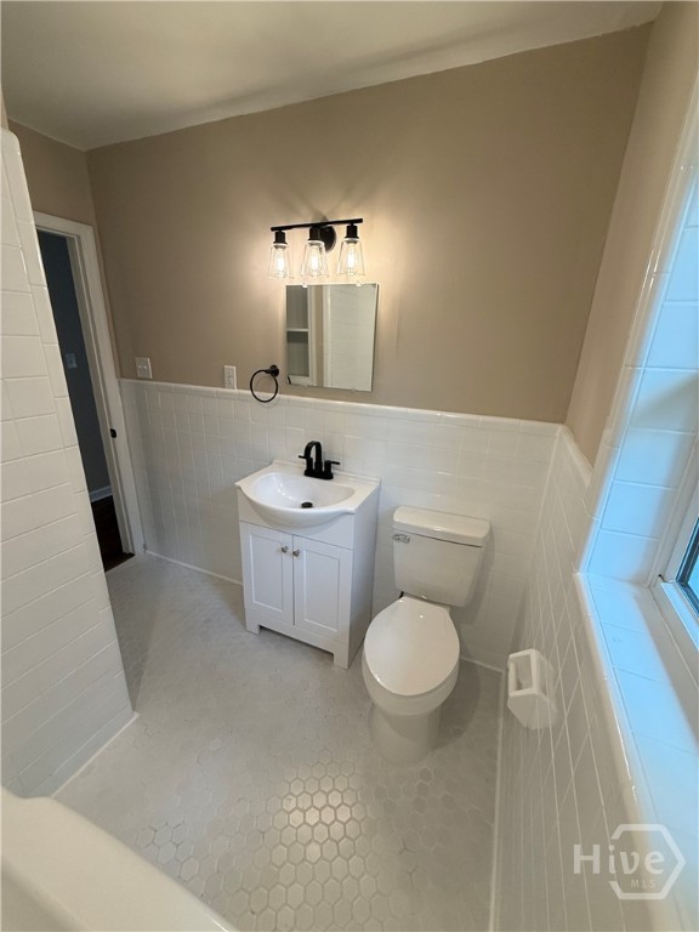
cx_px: 350
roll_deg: -2.4
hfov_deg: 85.7
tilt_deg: -18.0
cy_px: 466
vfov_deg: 102.1
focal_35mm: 14
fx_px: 377
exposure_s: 1/120
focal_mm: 2.22
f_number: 2.2
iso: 160
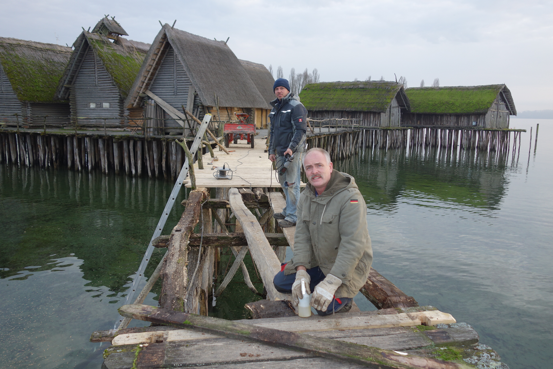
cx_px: 276
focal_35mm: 30
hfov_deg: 61.9
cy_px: 184
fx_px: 461
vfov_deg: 43.6
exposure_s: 1/100
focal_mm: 11.18
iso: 125
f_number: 2.8
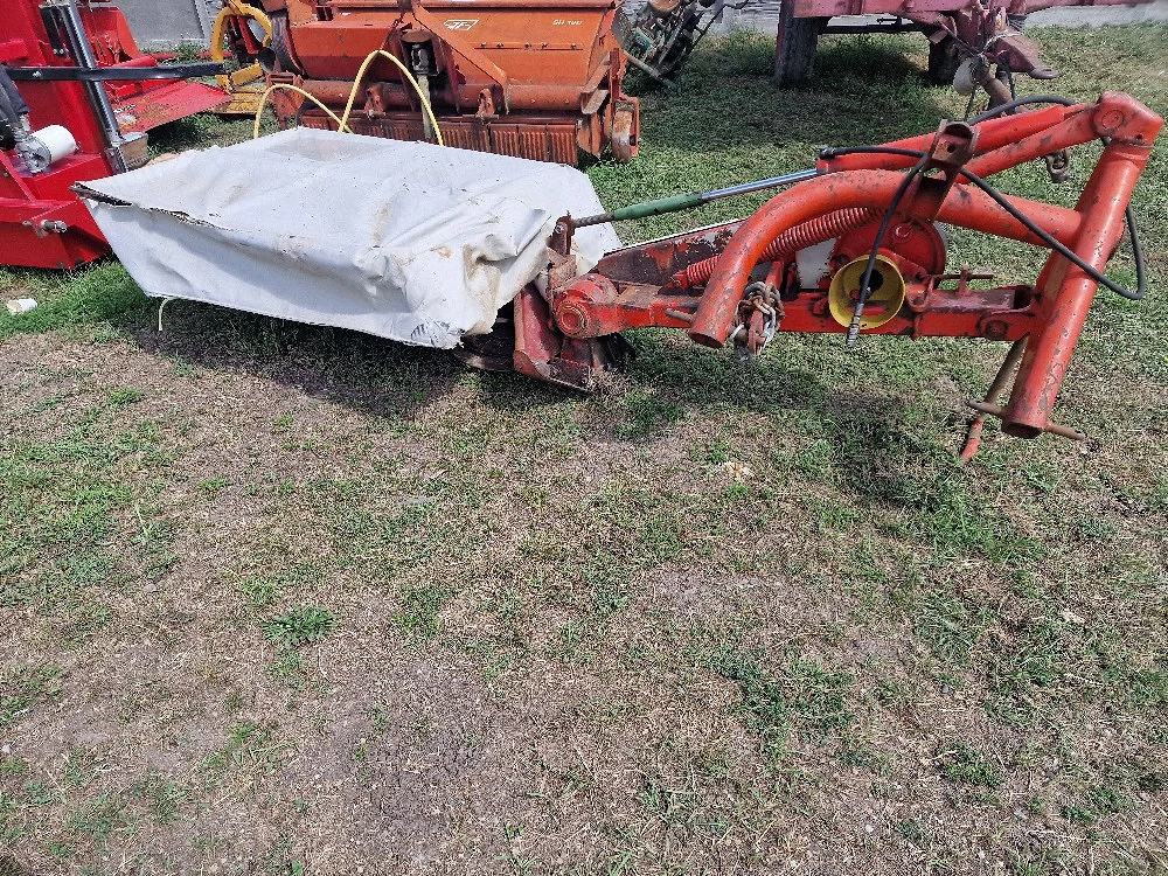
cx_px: 584
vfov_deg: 58.9
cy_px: 438
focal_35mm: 23
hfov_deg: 73.9
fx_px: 776
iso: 50
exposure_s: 1/625
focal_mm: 6.4
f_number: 1.8
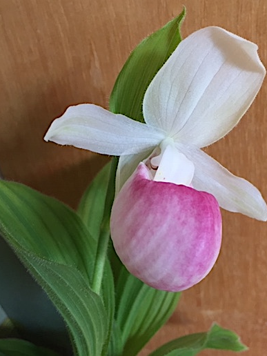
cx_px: 152
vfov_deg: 51.3
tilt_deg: -36.3
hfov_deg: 39.6
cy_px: 188
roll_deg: +8.7
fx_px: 370
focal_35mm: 36
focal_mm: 4.15
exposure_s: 1/33
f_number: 2.2
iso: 40
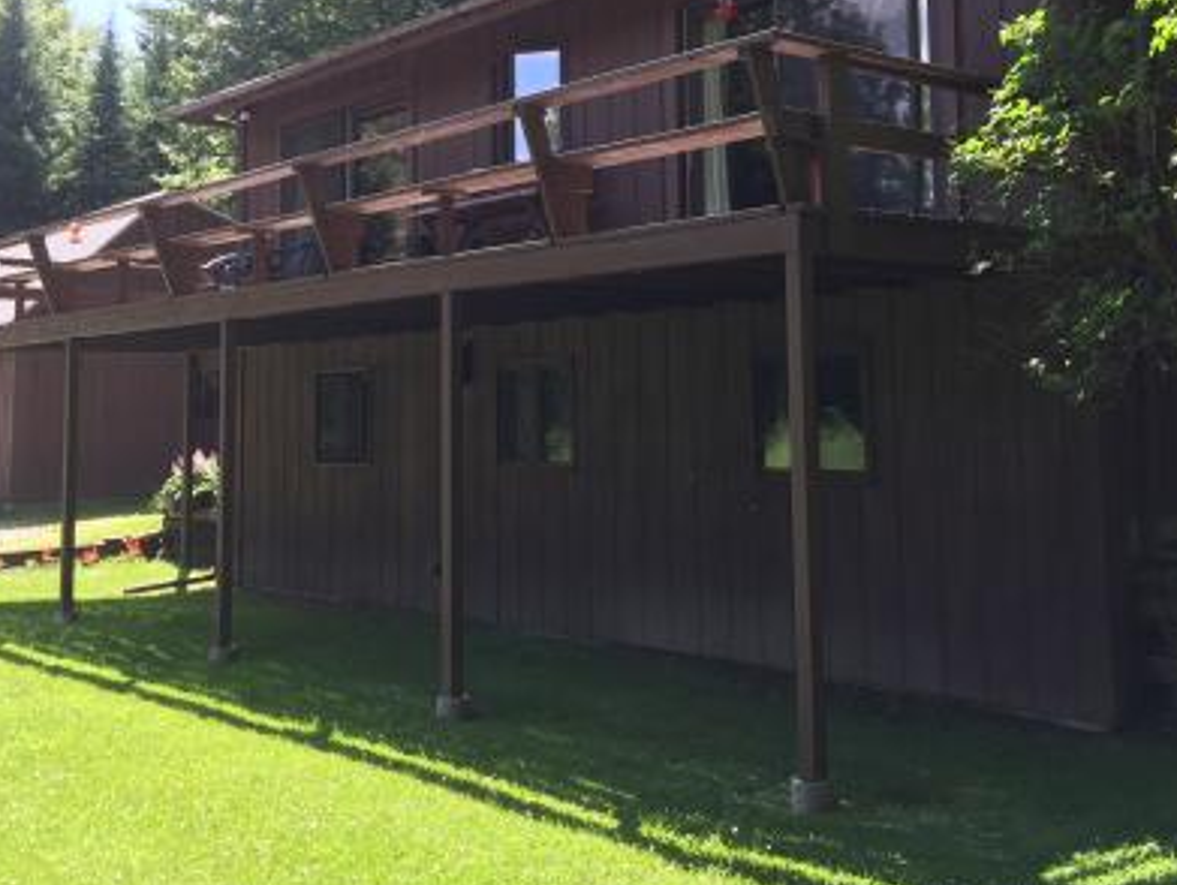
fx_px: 1463
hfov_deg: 43.8
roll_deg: +0.2
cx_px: 647
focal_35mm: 43
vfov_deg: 33.3
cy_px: 280
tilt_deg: +5.9
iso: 32
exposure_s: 1/293
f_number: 2.2
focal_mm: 4.15
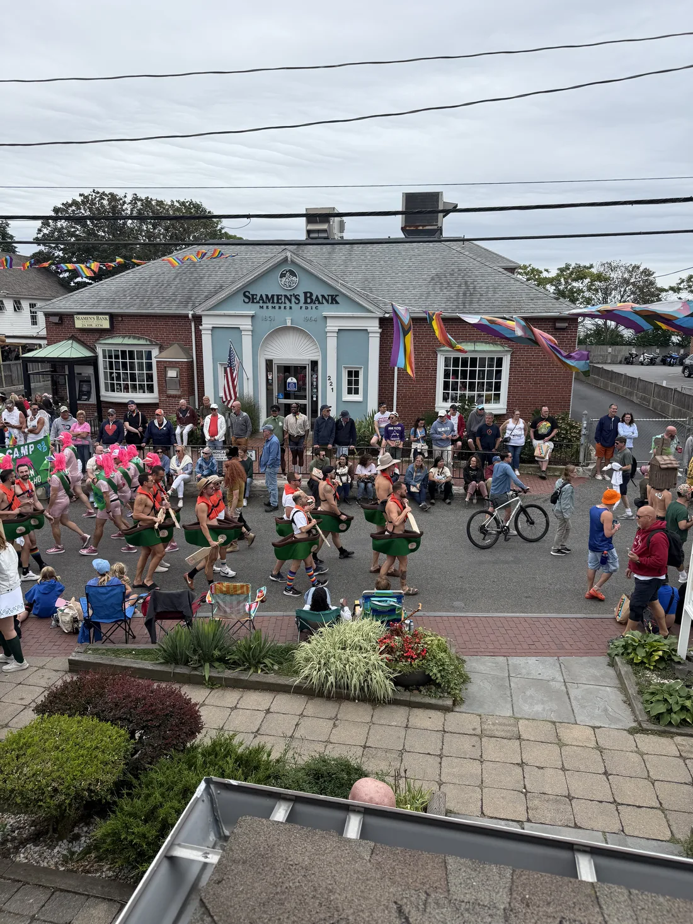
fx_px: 641
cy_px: 462
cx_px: 346
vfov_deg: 71.6
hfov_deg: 56.8
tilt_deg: -13.3
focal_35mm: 24
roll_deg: -1.0
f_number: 1.78
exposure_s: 1/2525
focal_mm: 6.76
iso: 80
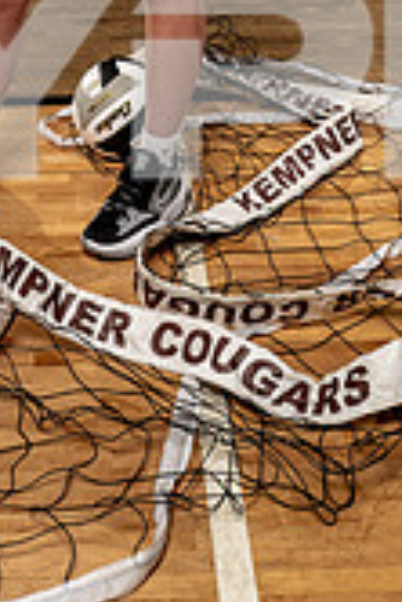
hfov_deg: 17.9
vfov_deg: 23.5
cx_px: 98
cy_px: -185
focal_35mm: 76
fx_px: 1270
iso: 640
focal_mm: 28
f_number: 5.6
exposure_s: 1/250
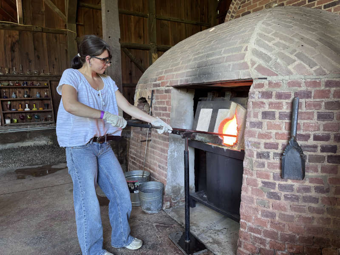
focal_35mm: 26
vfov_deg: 53.1
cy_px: 128
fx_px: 255
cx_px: 170
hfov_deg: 67.3
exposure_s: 1/71
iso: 125
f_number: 1.6
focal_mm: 6
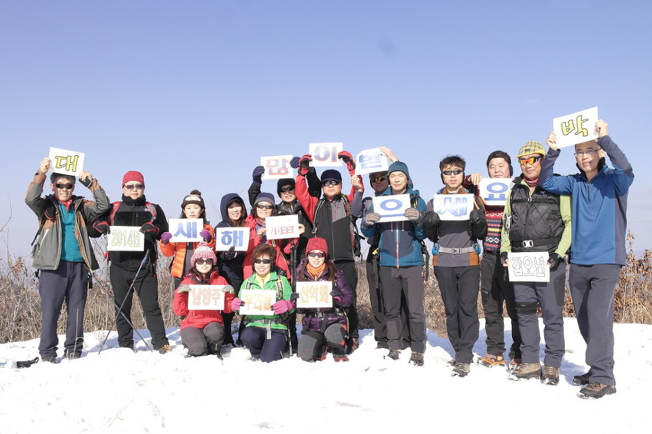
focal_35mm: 36
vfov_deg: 36.8
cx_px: 326
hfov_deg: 53.2
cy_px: 217
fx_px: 652
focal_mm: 24
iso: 100
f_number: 9
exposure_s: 1/180
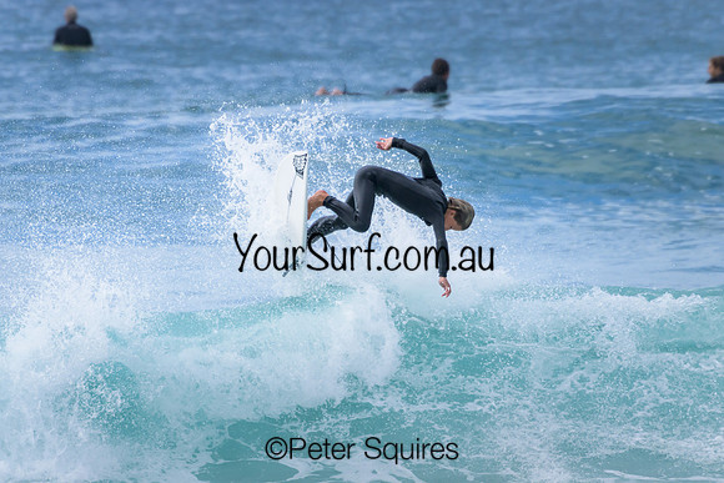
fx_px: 16092
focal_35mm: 800
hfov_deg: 2.6
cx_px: 362
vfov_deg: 1.7
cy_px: 242
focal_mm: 800
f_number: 11
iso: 1250
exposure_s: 1/2000
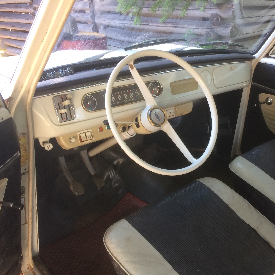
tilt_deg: -22.2
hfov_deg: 46.4
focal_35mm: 35
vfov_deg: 47.2
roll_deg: +1.2
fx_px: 315
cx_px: 185
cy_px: 140
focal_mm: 4.15
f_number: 2.2
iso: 50
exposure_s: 1/33
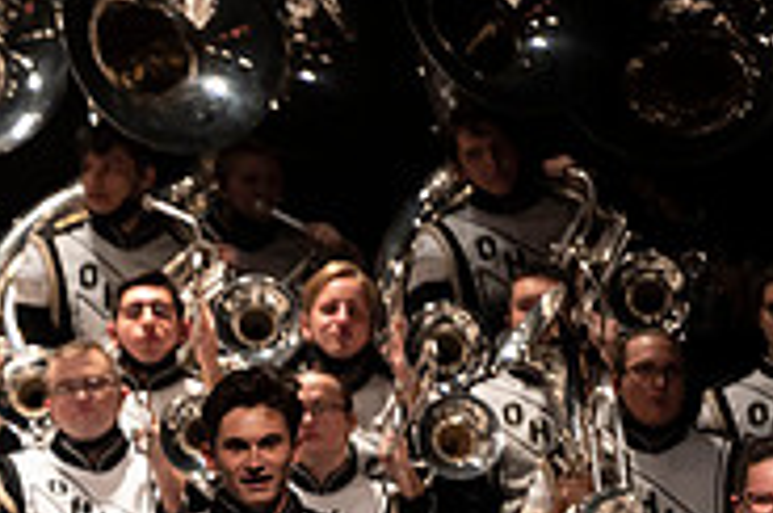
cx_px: -408
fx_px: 13547
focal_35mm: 632
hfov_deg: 3.3
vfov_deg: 2.2
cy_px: 534
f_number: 2.8
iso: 2500
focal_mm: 200
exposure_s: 1/500
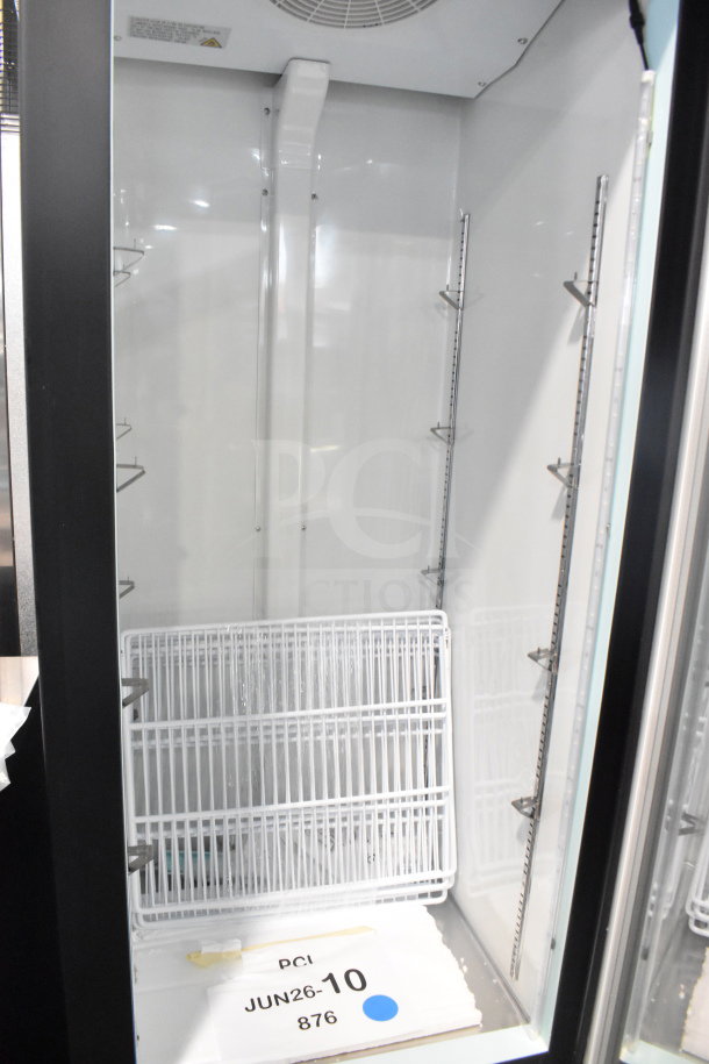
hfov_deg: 47.9
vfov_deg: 67.4
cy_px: 532
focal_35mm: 27
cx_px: 354
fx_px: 798
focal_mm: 18
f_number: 7.1
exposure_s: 1/200
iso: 6400
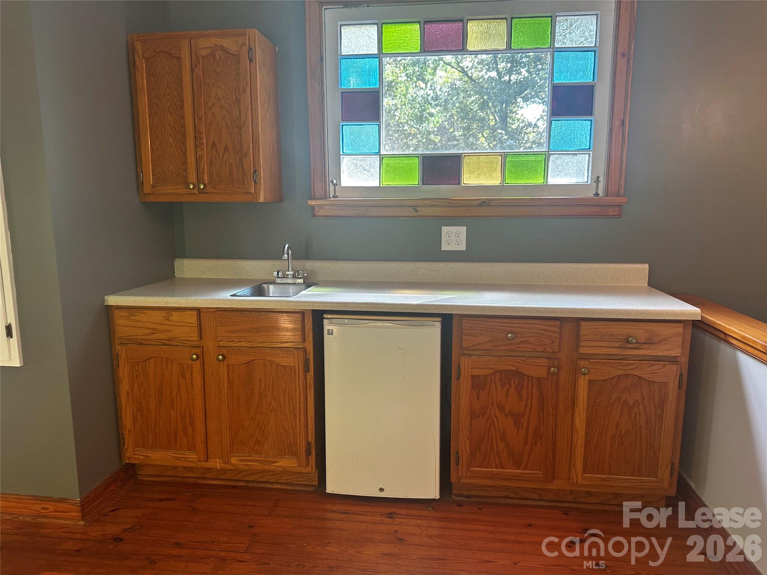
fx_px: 532
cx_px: 384
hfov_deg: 71.6
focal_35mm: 24
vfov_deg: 56.8
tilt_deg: -12.8
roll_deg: -0.4
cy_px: 288
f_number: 1.78
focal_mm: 6.86
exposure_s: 1/60
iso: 125
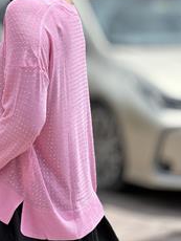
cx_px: 27
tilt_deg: -0.2
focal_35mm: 138
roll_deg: +1.5
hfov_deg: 10.7
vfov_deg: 14.2
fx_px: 960
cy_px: 56
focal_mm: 9
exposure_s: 1/475
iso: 32
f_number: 2.8
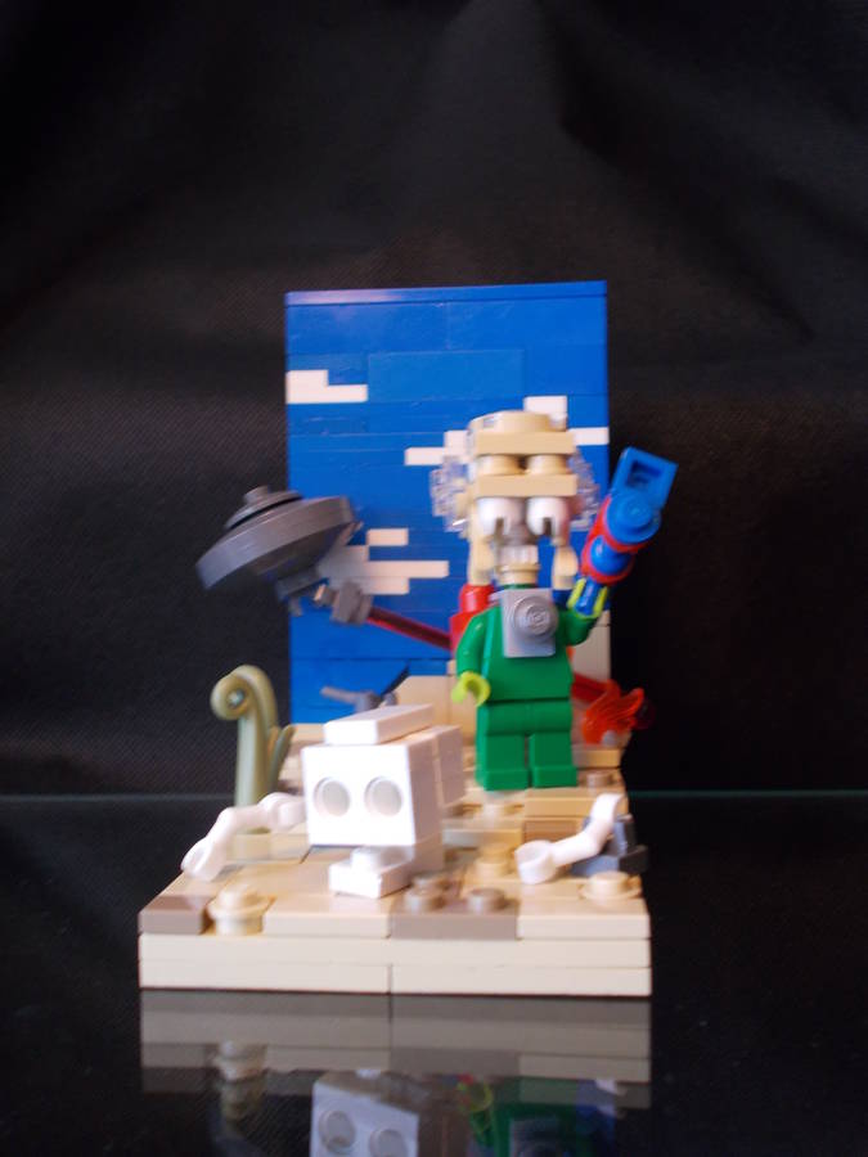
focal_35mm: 39
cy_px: 578
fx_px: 1304
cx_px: 434
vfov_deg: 47.9
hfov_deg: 36.8
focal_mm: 6.9
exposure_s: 1/30
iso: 200
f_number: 3.9
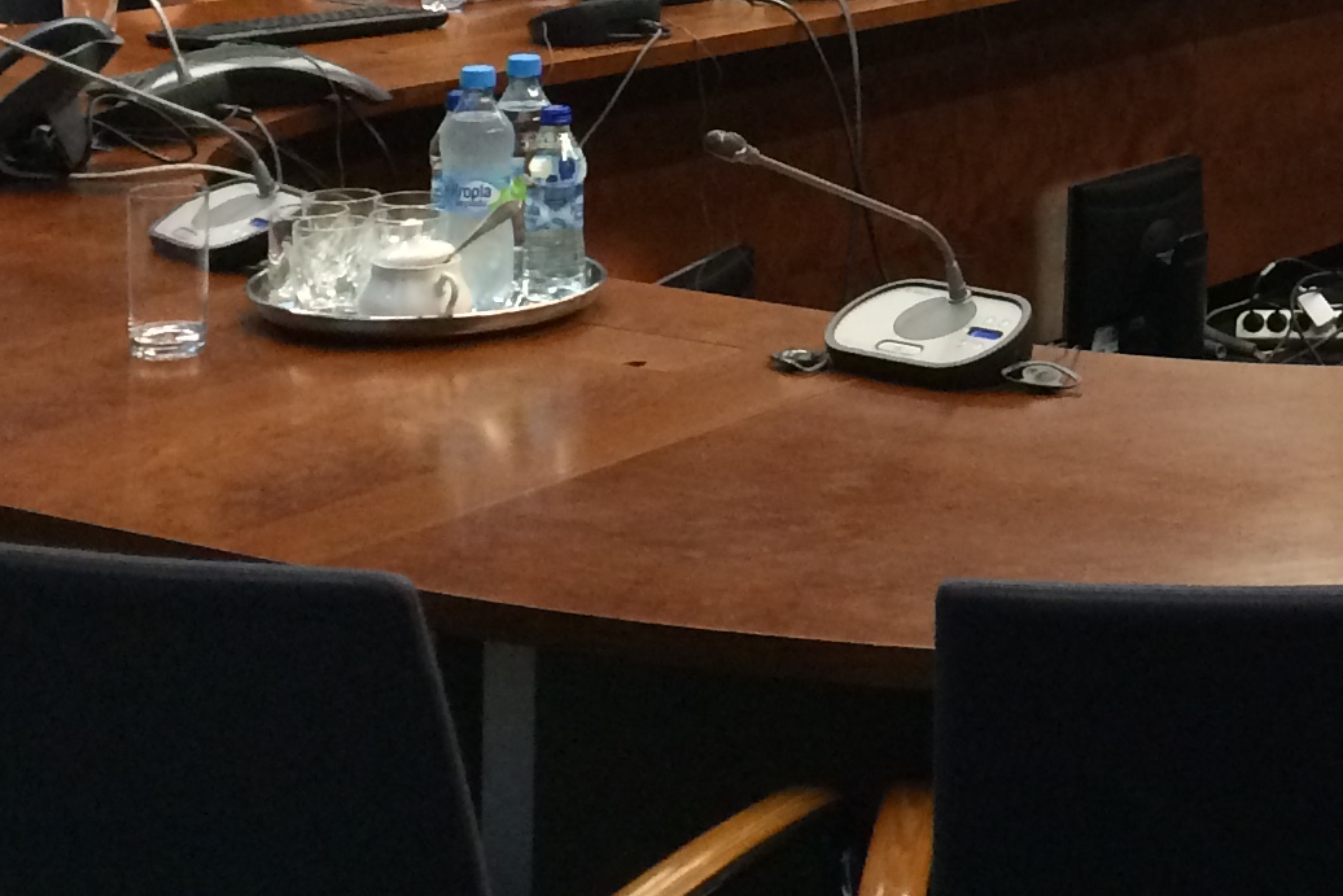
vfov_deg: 13.9
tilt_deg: -7.4
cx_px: 1558
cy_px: -242
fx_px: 3544
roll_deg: -1.4
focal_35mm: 95
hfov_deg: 20.3
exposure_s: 1/30
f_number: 2.2
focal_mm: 4.15
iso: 200
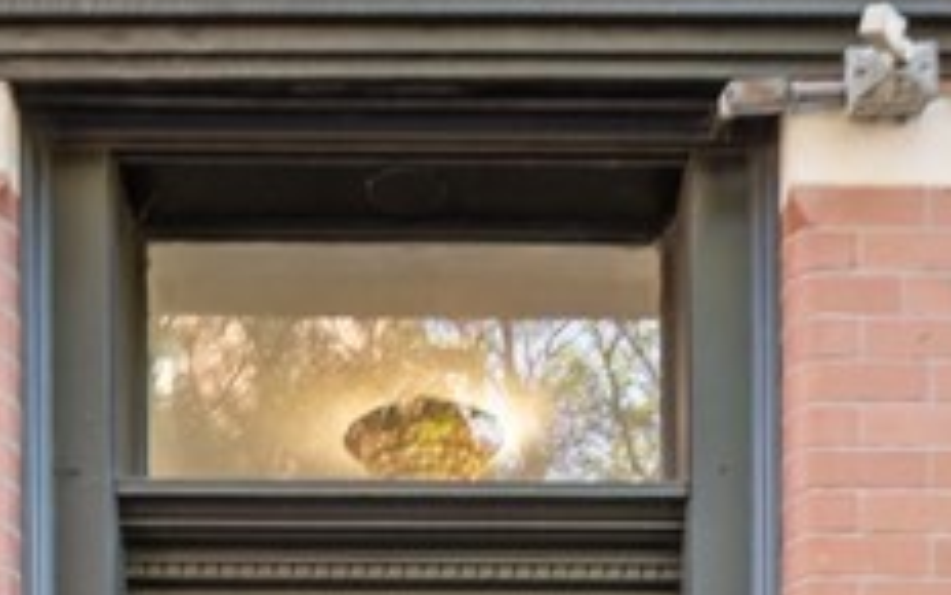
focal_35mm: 63
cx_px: 480
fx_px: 1633
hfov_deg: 32.5
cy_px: 1122
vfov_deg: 16.6
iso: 100
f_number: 8
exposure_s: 1/50
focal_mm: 14
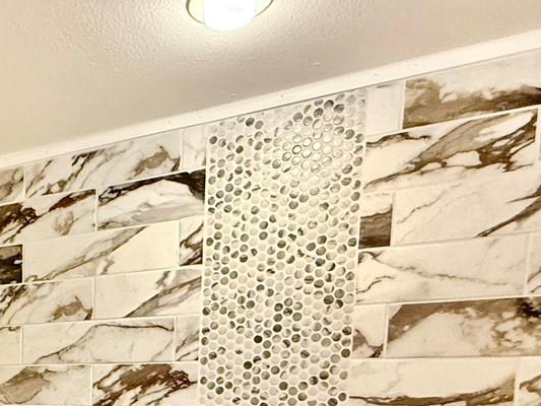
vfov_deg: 30.3
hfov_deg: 40.1
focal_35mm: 42
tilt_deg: -4.8
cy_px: 459
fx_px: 657
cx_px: 17
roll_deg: -1.9
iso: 500
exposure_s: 1/60
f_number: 2.2
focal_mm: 2.22
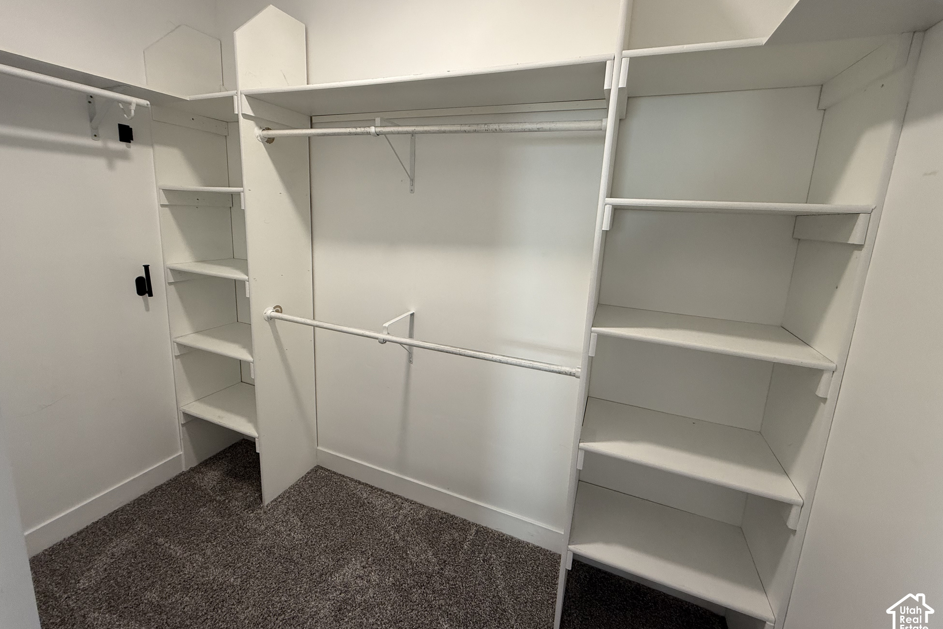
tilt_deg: -9.5
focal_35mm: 15
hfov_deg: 100.4
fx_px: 393
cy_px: 286
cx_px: 463
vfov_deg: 77.1
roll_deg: -3.0
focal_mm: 2.22
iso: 160
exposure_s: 1/99
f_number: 2.2
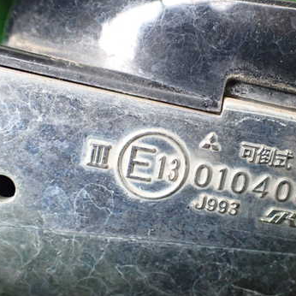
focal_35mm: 46
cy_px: 163
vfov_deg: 36.8
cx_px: 203
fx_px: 445
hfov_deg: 36.3
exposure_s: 1/125
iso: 640
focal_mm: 5.4
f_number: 2.3
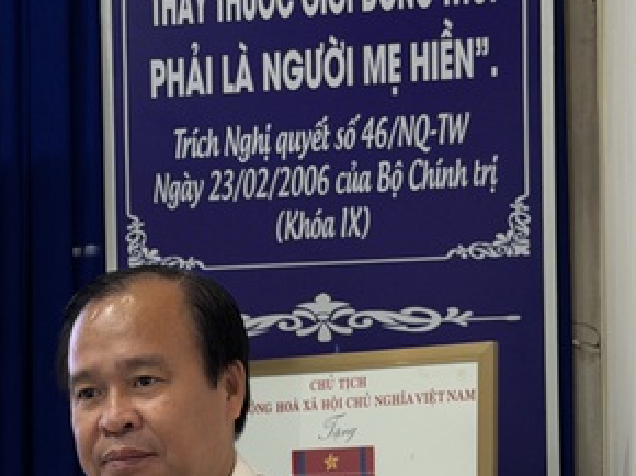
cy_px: 445
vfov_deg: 13.8
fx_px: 1946
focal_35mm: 106
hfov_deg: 18.1
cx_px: -2
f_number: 1.78
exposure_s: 1/100
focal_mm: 6.76
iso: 200
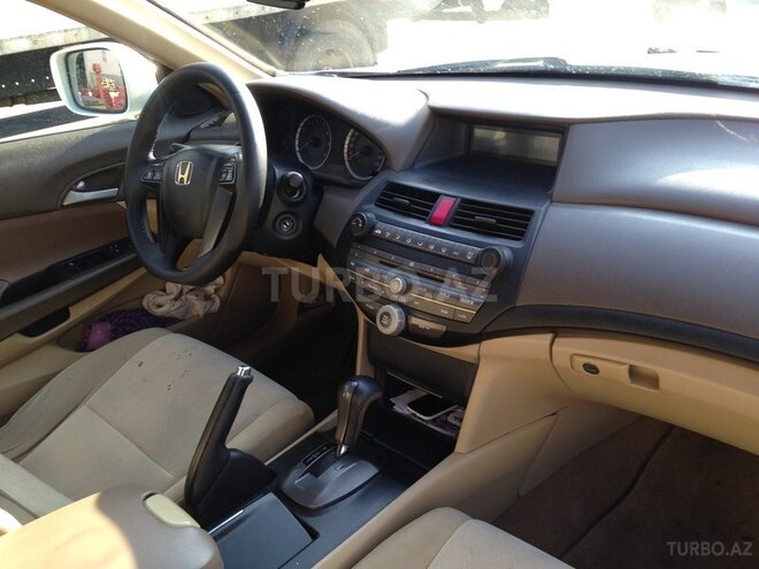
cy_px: 284
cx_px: 380
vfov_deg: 42.9
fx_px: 724
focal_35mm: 33
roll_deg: +7.7
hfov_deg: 55.4
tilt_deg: -27.1
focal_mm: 4.12
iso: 64
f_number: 2.4
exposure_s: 1/120
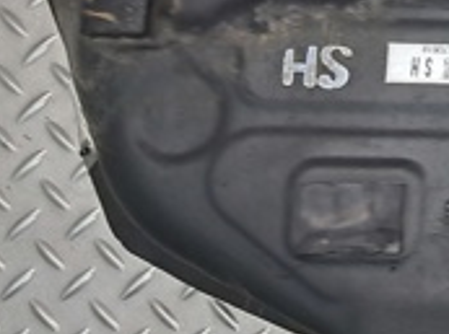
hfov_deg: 16.7
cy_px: 61
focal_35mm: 100
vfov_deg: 14.6
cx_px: 786
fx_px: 1294
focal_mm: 4
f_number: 1.8
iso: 64
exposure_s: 1/50
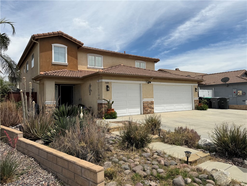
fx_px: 171
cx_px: 124
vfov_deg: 56.8
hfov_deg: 71.6
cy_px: 93
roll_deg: +1.8
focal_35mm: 24
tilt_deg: +1.7
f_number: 1.78
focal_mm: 6.76
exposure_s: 1/8130
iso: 80
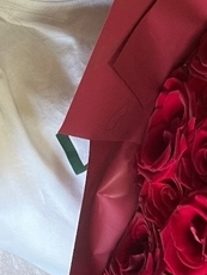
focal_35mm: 80
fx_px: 637
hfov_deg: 18.5
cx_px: 111
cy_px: -84
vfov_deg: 21.9
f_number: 2.2
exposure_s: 1/50
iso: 160
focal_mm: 2.71
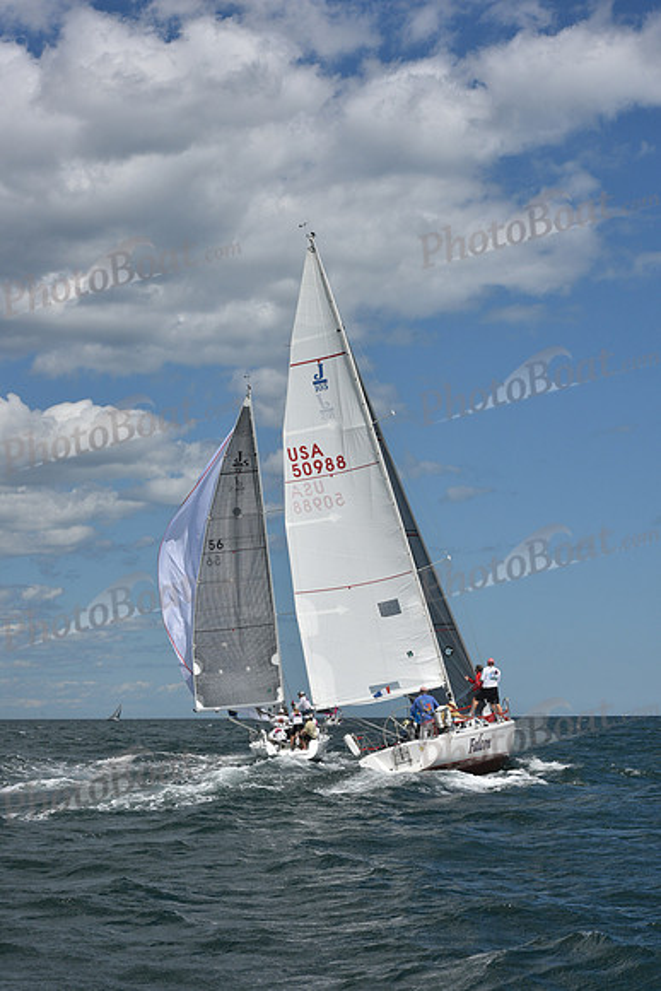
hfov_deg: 19.5
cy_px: 496
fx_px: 1927
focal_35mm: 70
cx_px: 330
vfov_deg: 28.8
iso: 320
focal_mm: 70
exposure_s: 1/1000
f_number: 14
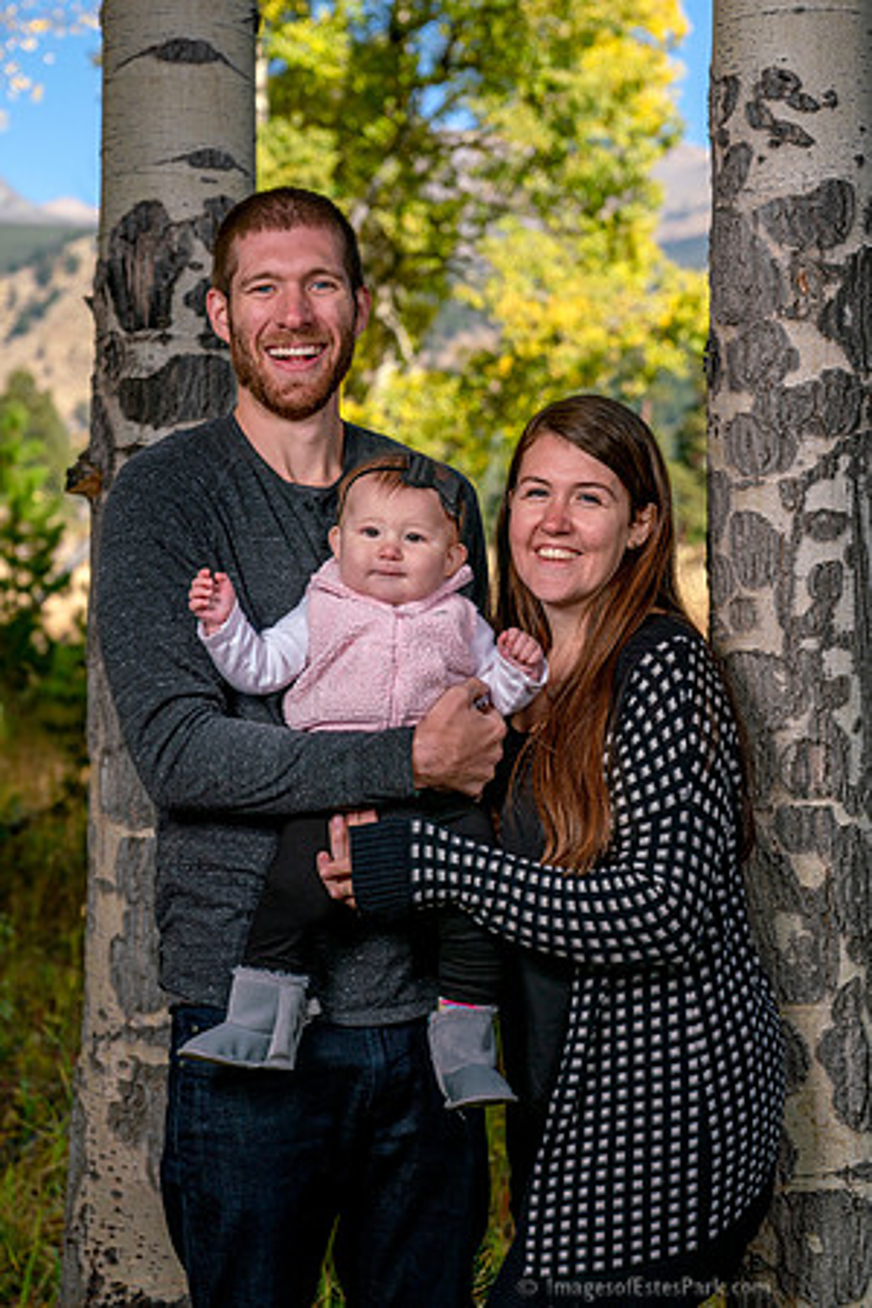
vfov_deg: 33.4
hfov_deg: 22.6
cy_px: 654
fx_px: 2180
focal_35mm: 60
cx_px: 436
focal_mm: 60
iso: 160
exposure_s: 1/1000
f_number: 4.5
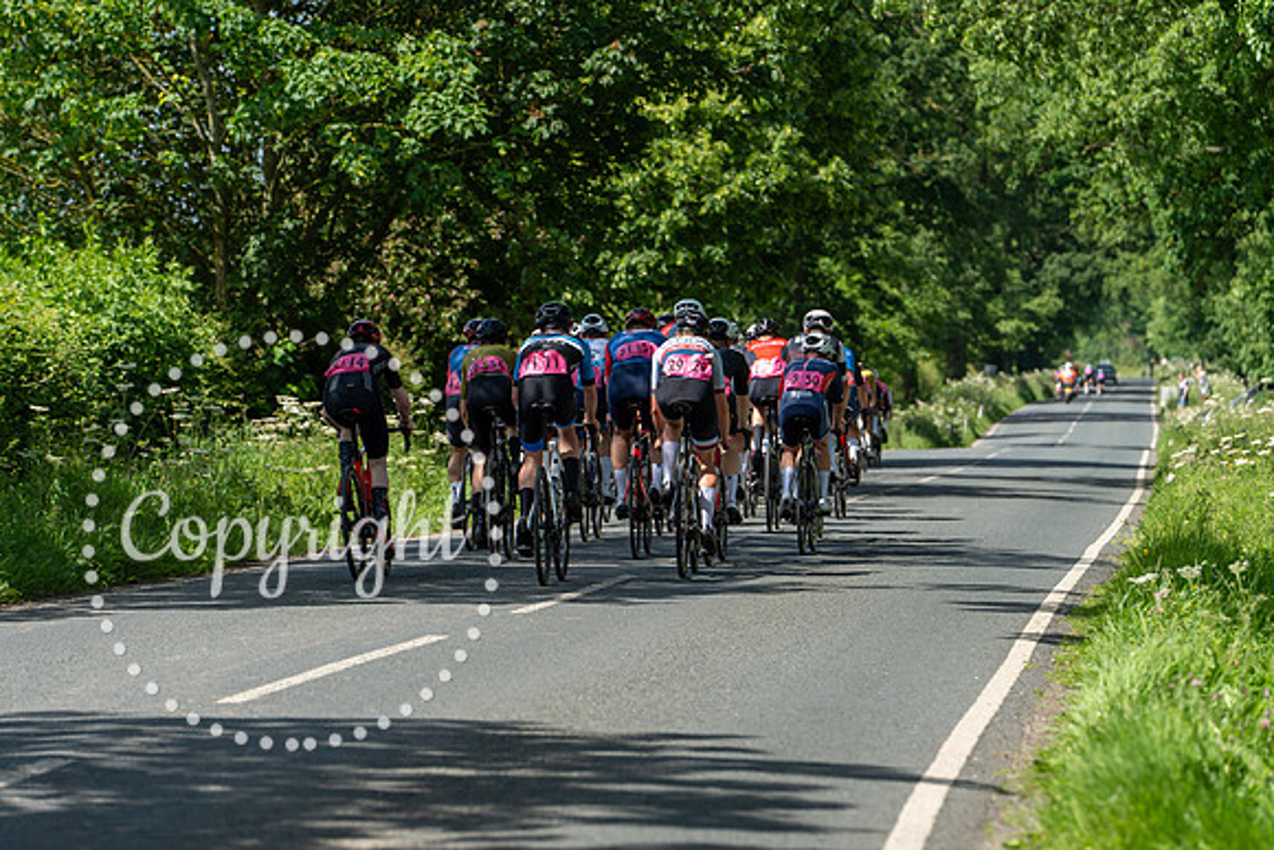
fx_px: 5522
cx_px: 637
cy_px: 425
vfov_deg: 8.8
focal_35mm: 156
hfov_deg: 13.2
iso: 100
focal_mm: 156
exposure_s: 1/1000
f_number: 5
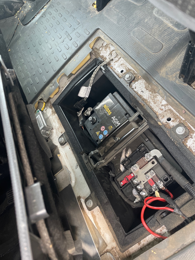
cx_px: 98
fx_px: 195
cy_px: 130
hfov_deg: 53.1
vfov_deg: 67.3
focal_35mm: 26
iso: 125
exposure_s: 1/75
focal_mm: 4.2
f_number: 1.6
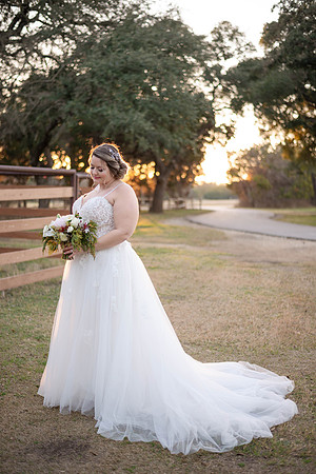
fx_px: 658
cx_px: 158
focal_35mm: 50
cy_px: 237
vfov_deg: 39.6
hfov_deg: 27.0
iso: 200
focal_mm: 50
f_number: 1.8
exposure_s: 1/250
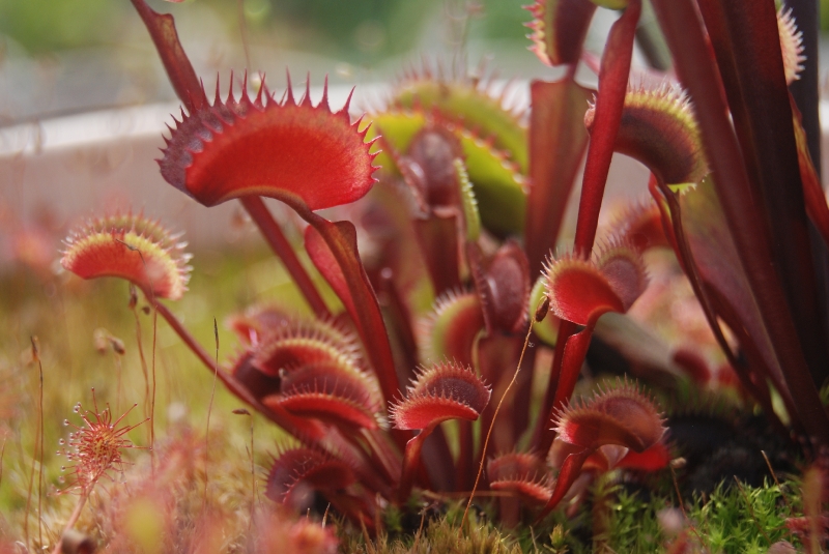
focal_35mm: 82
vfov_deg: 16.6
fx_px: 1901
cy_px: 277
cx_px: 414
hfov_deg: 24.6
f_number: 5.6
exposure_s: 1/500
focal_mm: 55
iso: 360
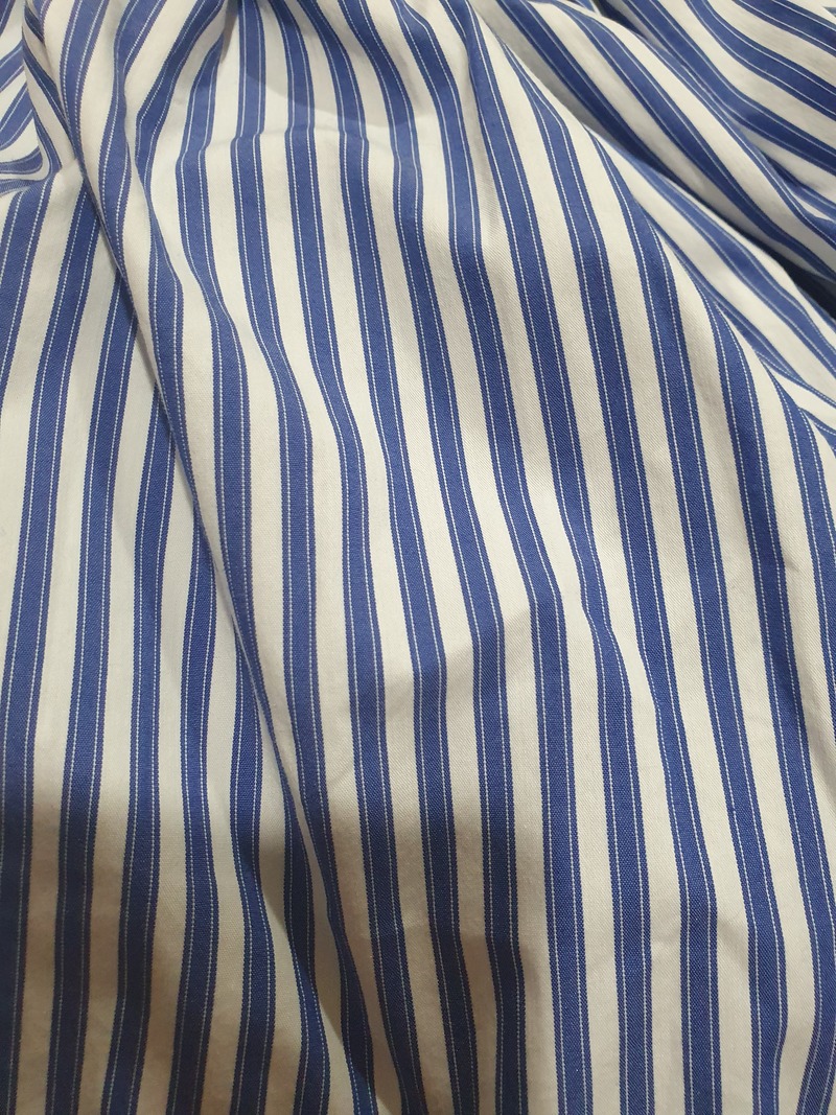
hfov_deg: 53.1
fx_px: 837
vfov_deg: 67.3
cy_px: 558
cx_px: 418
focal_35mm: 26
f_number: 2.4
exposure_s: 1/40
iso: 400
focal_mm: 4.32
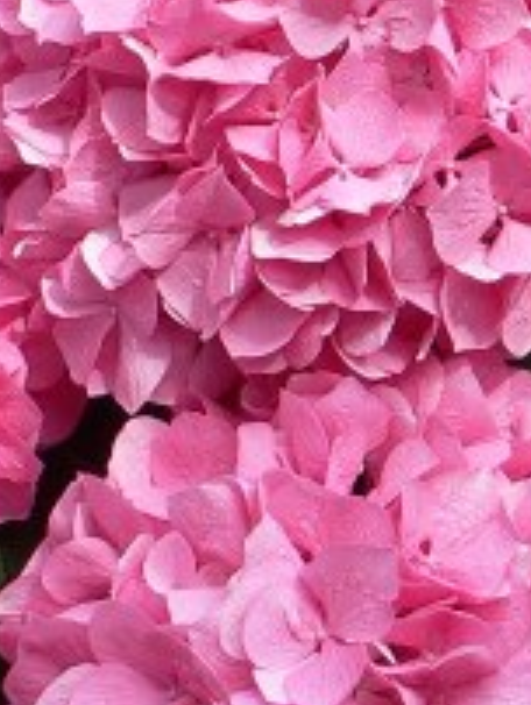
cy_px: -359
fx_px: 2653
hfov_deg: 11.1
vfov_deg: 14.2
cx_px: 697
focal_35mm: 130
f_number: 3.3
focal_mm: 4.6
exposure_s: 1/100
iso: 100
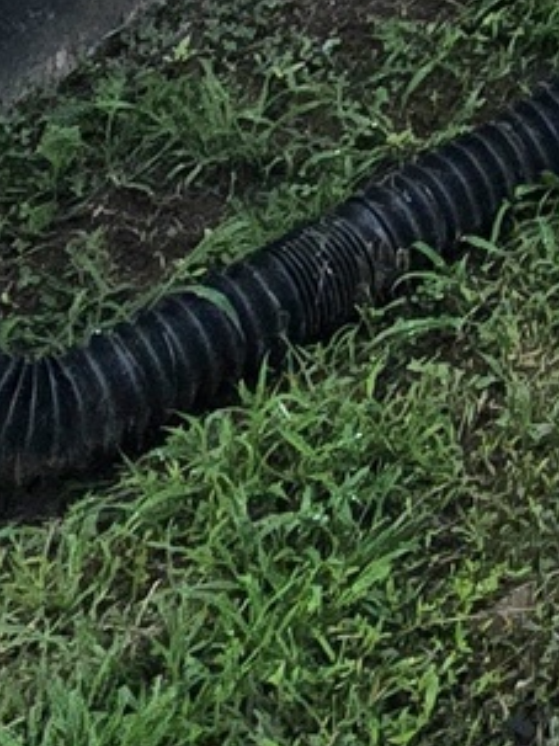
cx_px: 1357
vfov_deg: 15.5
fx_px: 2133
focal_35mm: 99
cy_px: -778
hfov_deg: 12.0
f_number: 2.2
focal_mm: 2.2
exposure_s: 1/2500
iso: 50
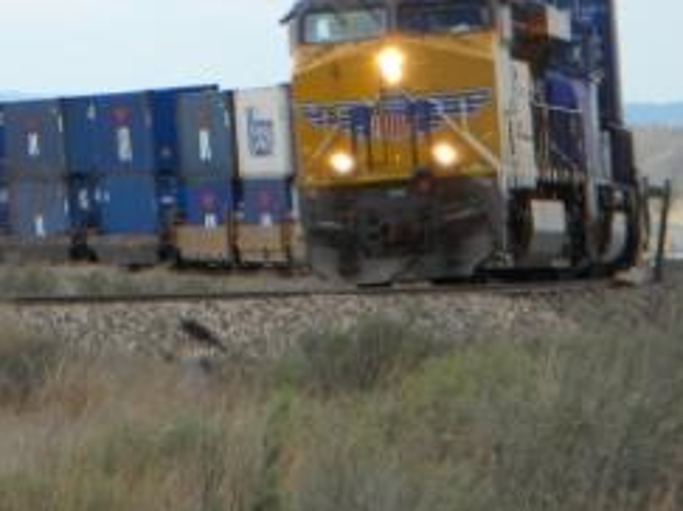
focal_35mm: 512
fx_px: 10097
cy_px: 110
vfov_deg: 2.9
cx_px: 222
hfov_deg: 3.9
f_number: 5.4
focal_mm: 50.4
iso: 97
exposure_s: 1/498
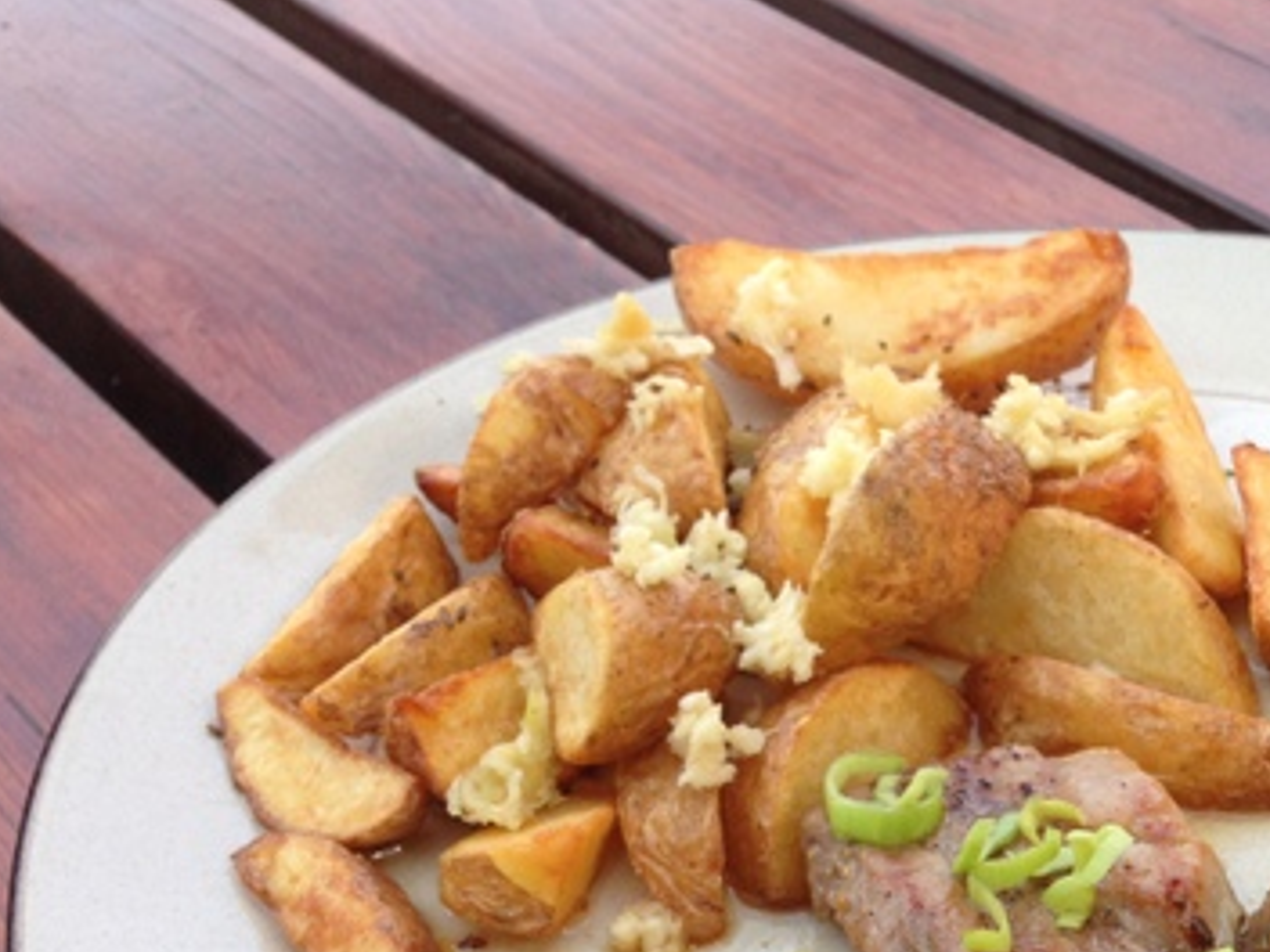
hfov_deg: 30.9
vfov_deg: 23.8
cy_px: 858
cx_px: 1104
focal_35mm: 60
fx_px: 2201
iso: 50
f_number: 2.4
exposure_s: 1/213
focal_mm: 4.13
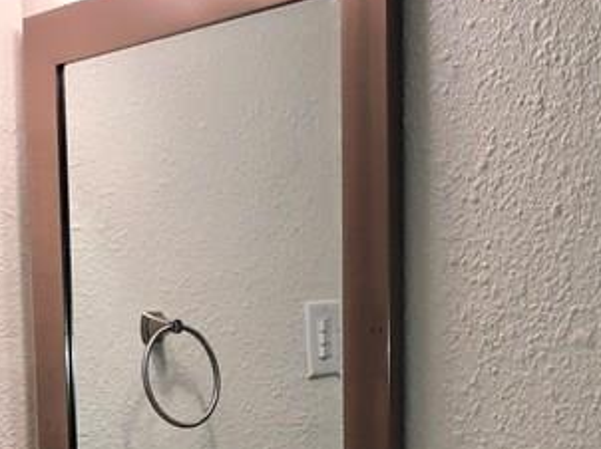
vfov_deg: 14.9
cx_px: 80
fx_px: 1648
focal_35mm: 95
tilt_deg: -8.5
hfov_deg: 20.3
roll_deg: +2.0
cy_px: 574
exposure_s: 1/120
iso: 64
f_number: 1.8
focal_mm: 3.99
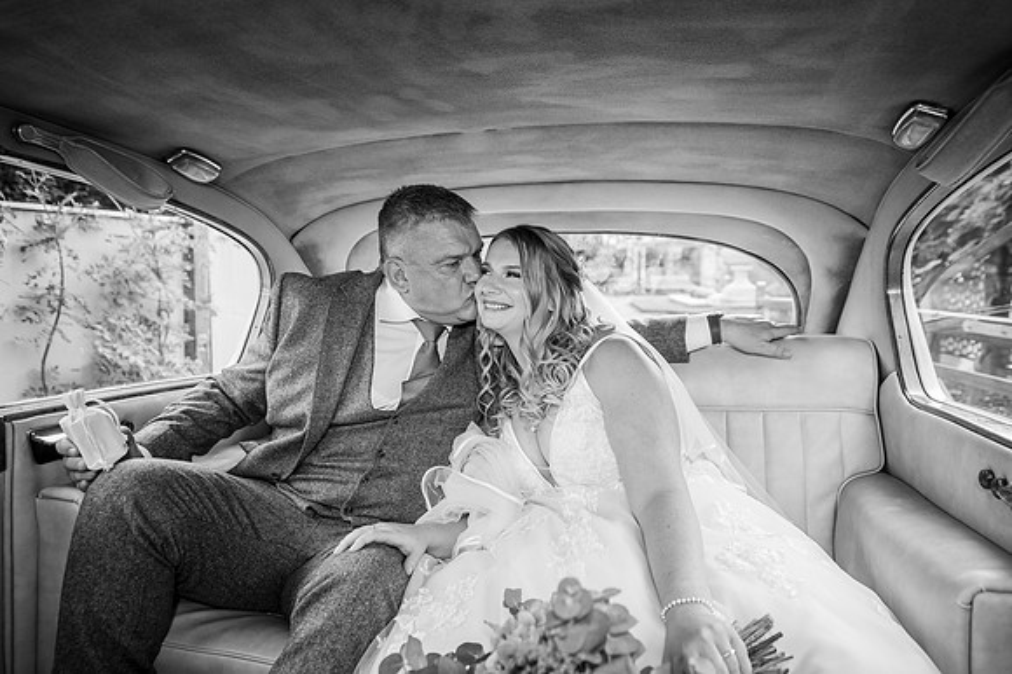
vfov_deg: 53.1
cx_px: 506
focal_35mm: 24
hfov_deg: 73.8
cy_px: 337
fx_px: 674
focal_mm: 24
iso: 160
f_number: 3.5
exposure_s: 1/160
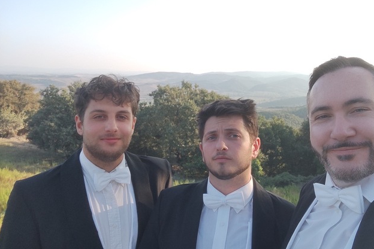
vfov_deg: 53.1
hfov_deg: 73.4
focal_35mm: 24
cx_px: 213
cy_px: 134
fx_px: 249
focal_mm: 3.49
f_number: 2.45
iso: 50
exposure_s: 1/975
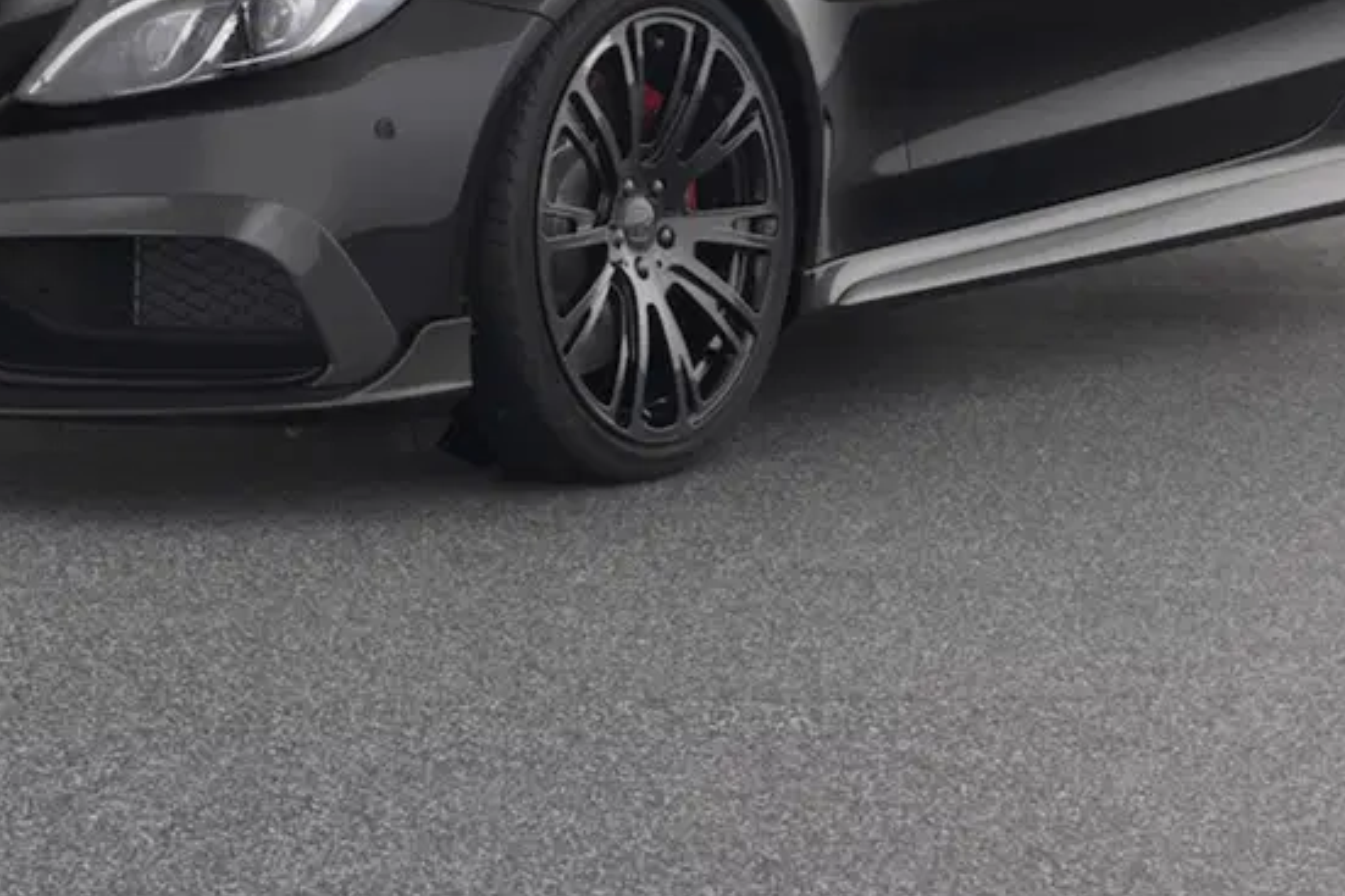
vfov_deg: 10.1
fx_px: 5042
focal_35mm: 135
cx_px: 526
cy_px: -46
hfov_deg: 15.2
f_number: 8
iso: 100
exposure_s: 1/125
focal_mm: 62
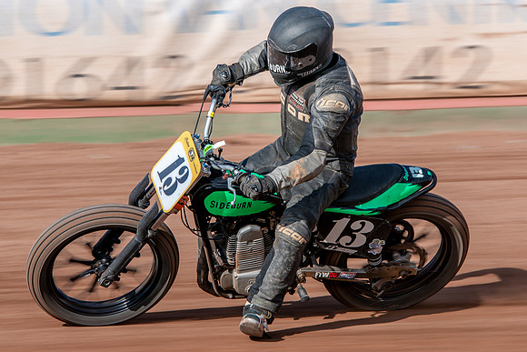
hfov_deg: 6.0
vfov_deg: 4.0
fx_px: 5022
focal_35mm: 343
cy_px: 140
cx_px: 282
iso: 100
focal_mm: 200
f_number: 8
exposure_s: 1/160
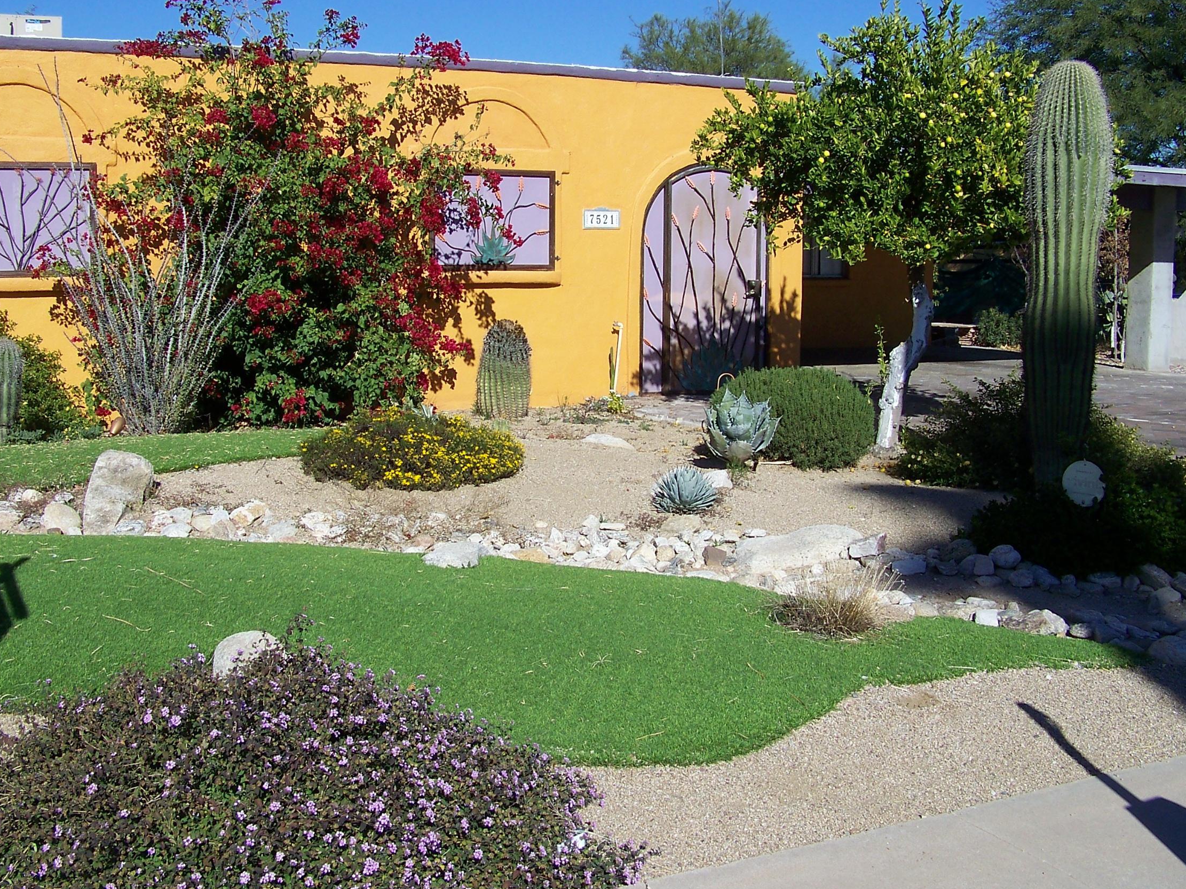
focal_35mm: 42
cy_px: 380
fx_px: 1439
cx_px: 573
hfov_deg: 44.8
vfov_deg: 34.3
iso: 64
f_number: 5
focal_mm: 5.85
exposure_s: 1/500
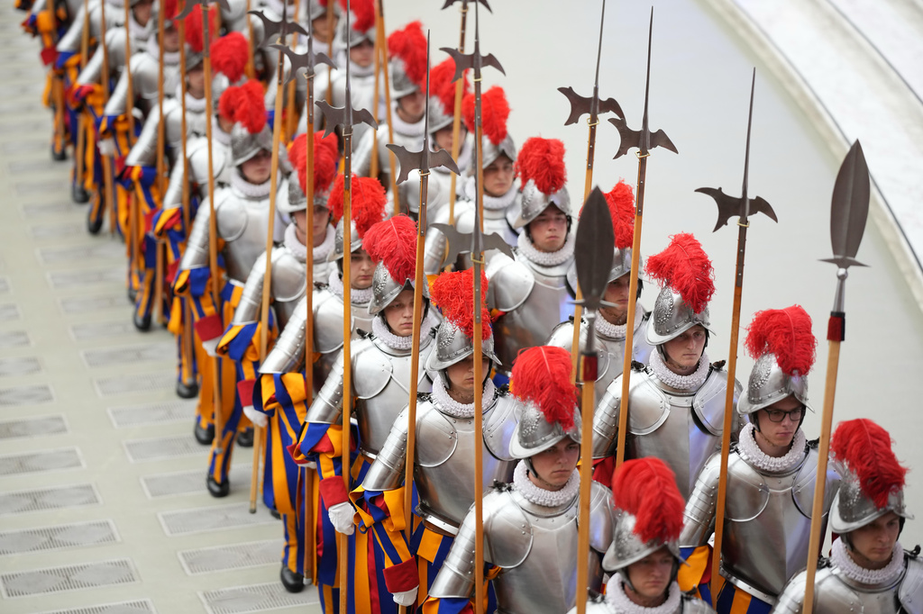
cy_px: 307
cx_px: 462
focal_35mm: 135
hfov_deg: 15.2
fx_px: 3460
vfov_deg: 10.2
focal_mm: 135
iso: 1250
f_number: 2
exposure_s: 1/200
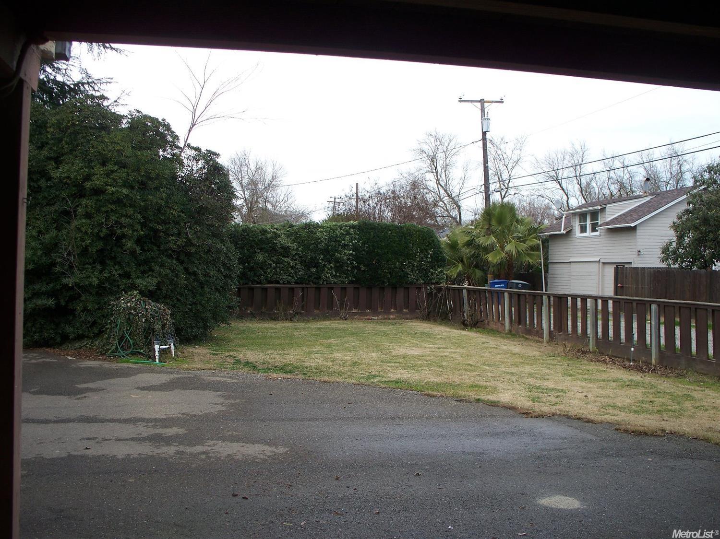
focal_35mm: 36
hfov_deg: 51.4
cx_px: 360
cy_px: 270
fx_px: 749
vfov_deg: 39.6
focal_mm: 7.54
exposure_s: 1/200
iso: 64
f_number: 2.8
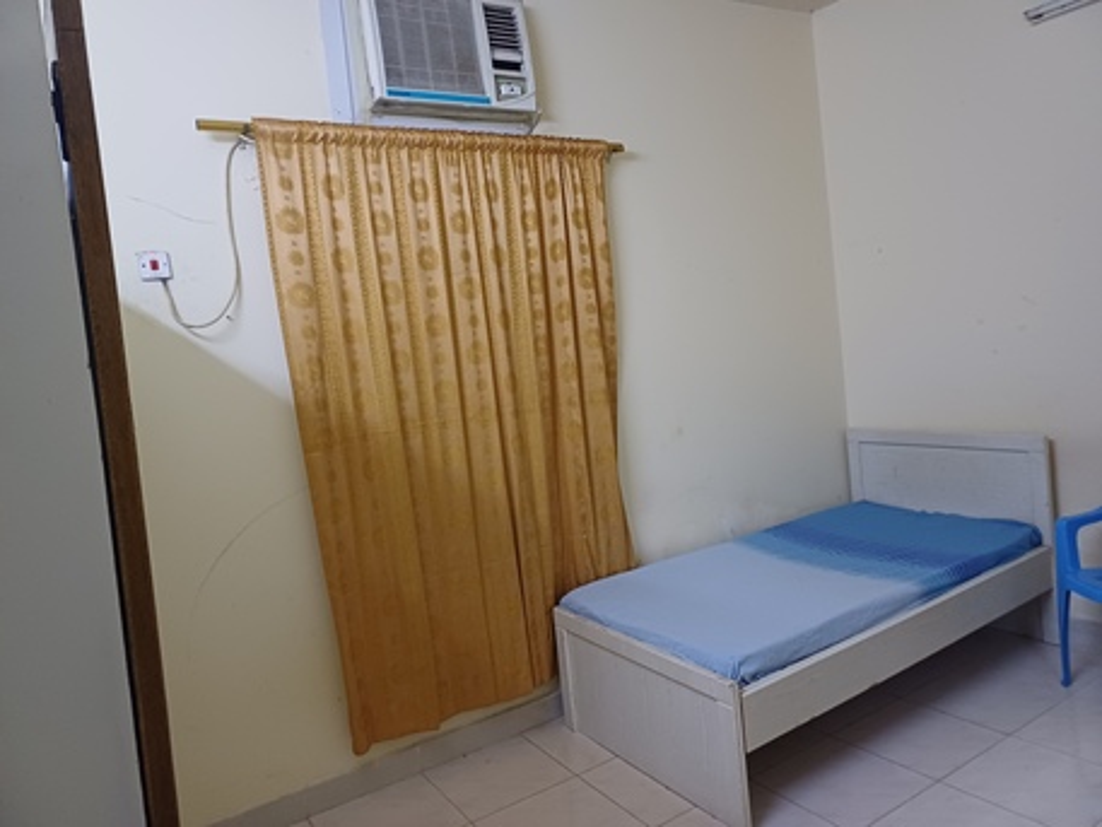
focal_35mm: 25
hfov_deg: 69.4
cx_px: 551
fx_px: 796
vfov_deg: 54.9
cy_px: 414
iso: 640
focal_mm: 4.65
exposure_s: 1/25
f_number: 1.8
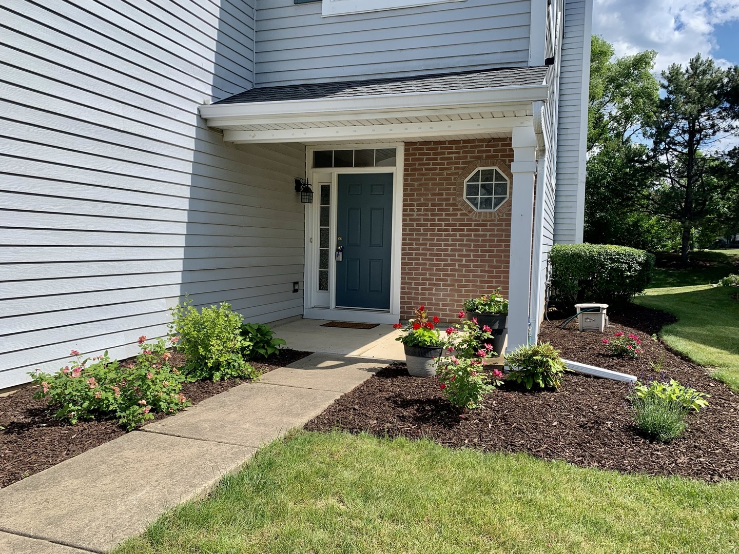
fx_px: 555
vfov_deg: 53.1
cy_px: 277
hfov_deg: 67.3
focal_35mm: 26
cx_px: 370
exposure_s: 1/1953
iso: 25
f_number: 1.8
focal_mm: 4.25
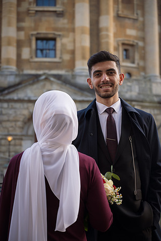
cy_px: 120
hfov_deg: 20.0
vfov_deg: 29.7
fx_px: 456
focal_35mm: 68
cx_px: 80
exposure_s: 1/125
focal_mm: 68
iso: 100
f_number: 4
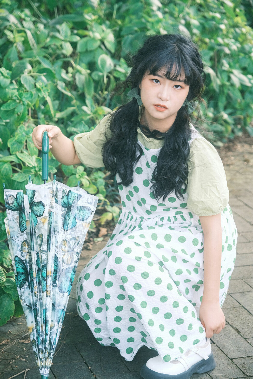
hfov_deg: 16.5
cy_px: 190
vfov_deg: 24.5
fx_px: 875
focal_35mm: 83
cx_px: 126
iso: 640
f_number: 2.8
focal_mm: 55
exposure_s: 1/250
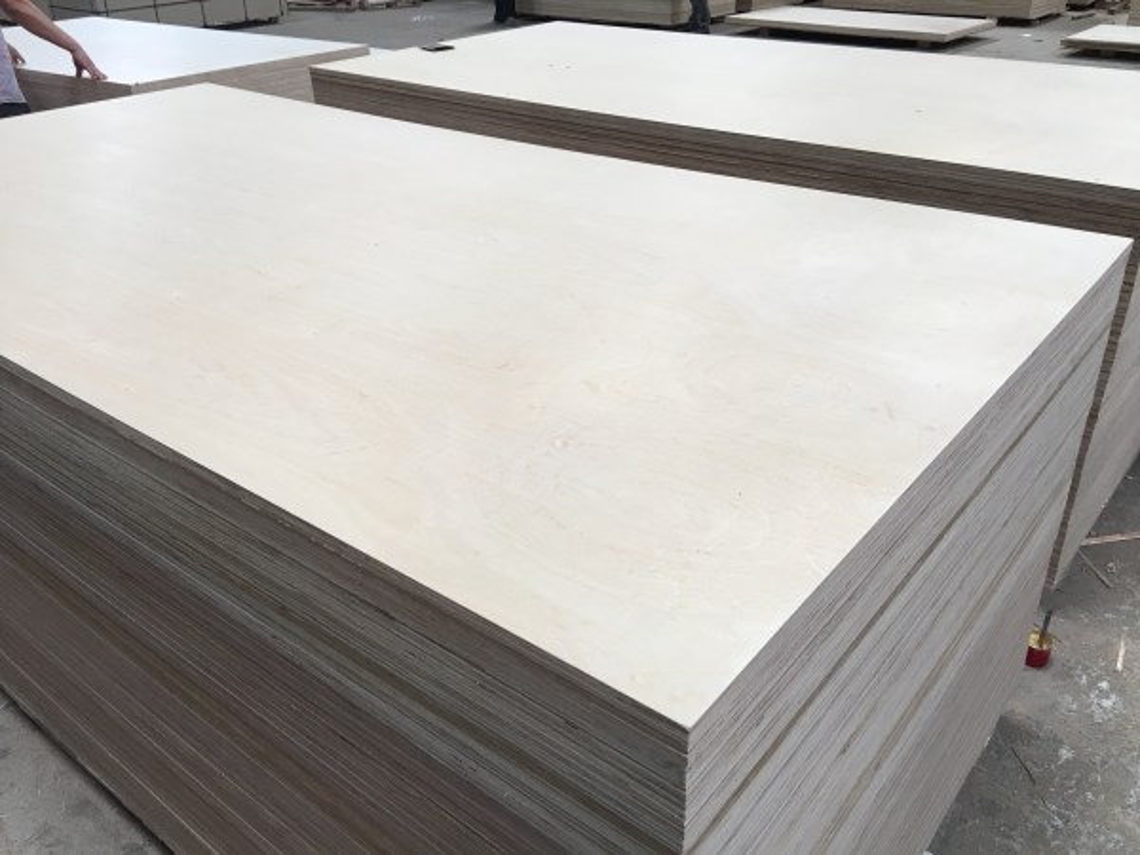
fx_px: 955
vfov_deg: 48.2
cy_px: 428
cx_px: 570
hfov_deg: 61.7
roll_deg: +2.0
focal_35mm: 29
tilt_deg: -27.4
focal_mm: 4.15
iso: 40
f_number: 2.2
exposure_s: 1/33
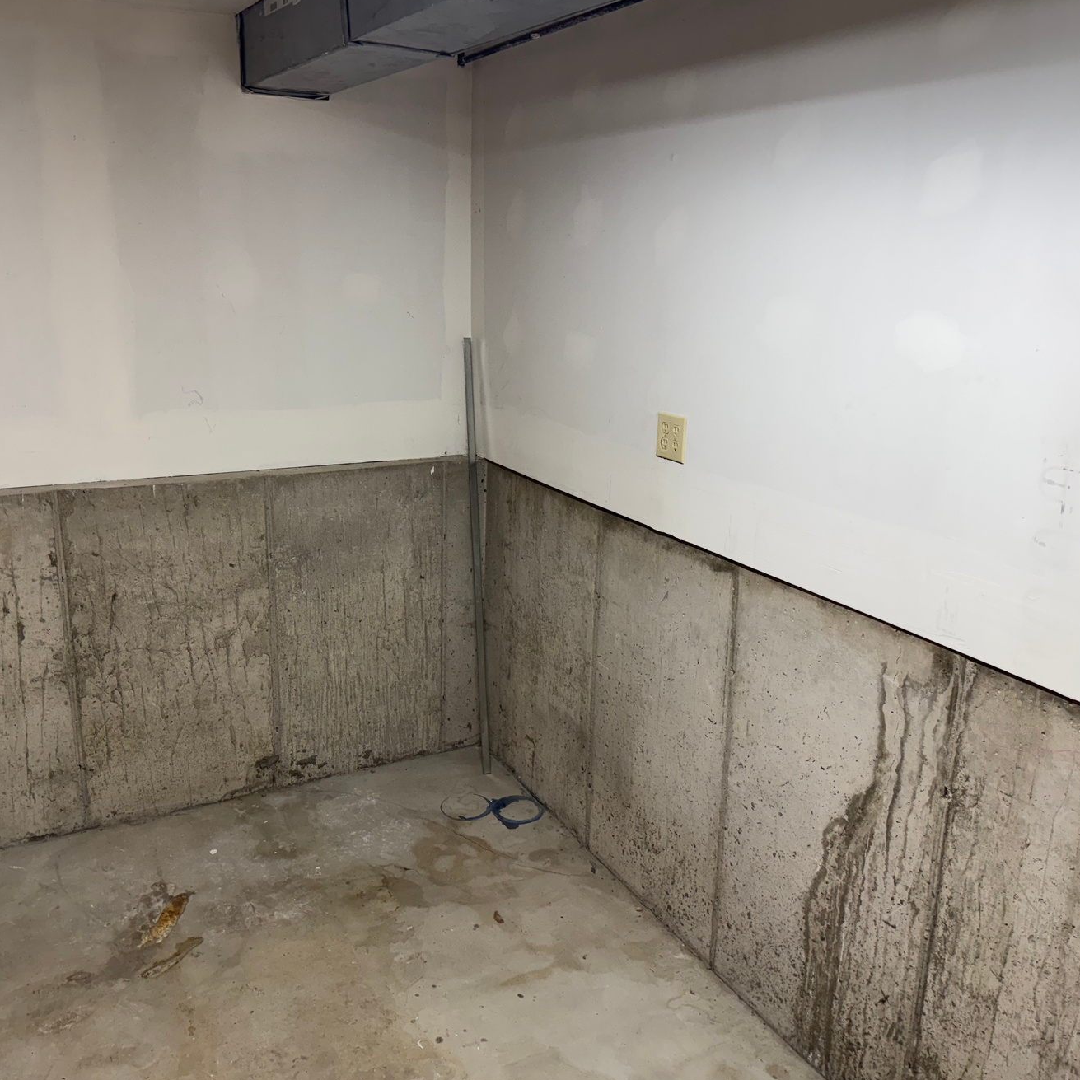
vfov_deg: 55.6
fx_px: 1024
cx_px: 486
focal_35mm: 29
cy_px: 530
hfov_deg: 55.5
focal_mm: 6.76
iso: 125
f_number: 1.78
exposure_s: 1/120
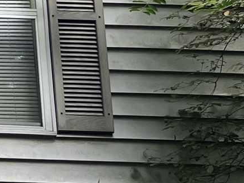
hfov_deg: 8.2
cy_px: 149
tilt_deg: +15.8
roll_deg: -1.7
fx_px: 1396
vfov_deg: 7.5
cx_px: -533
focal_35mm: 198
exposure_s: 1/284
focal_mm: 3.99
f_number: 1.8
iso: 32
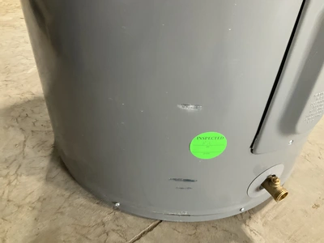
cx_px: 162
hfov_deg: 61.7
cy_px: 122
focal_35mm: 29
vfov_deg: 48.2
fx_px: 271
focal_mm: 3
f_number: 1.8
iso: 200
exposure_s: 1/60
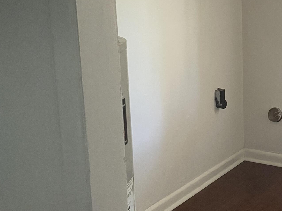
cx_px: 317
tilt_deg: -12.1
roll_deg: -1.4
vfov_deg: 23.9
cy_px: 69
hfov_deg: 28.5
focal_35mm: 61
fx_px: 497
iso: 400
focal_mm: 4.2
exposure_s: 1/60
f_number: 1.6
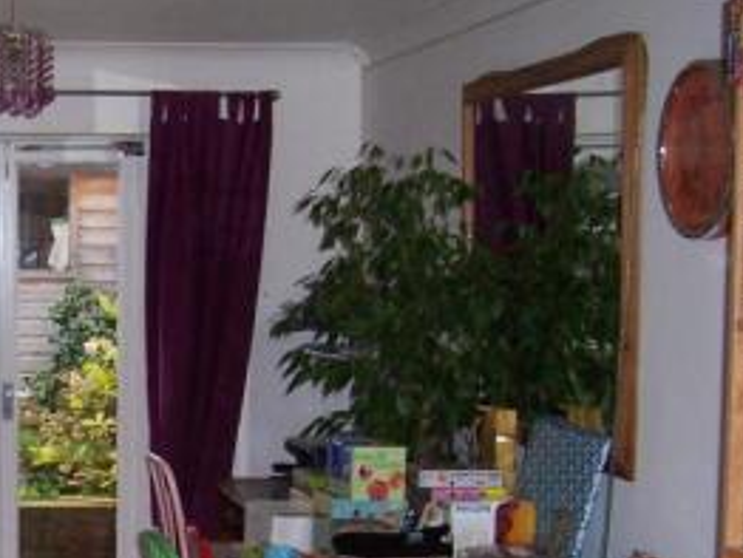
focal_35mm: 80
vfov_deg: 18.2
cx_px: 1
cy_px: 472
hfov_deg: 23.4
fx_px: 1719
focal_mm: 6
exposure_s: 1/60
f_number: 3
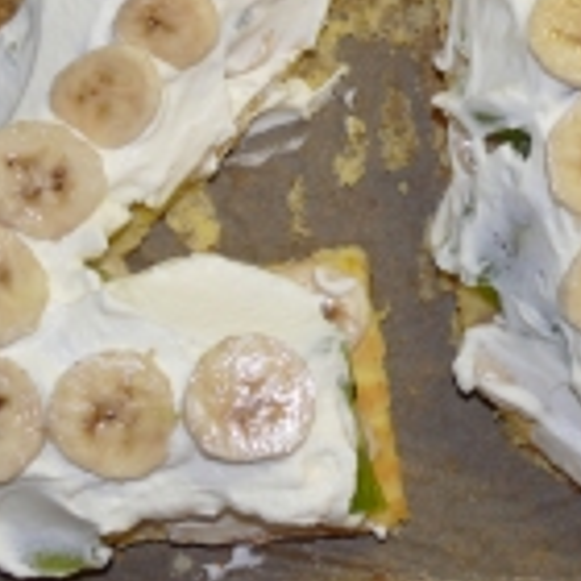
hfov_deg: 17.8
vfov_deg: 17.5
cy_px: 0
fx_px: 1842
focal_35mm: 97
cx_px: 440
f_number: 2.8
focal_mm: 7.4
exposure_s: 1/30
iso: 100
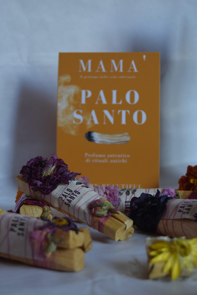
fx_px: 677
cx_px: 98
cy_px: 148
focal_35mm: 82
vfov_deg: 24.6
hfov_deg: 16.6
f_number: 5.6
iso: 640
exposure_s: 1/80
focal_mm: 55
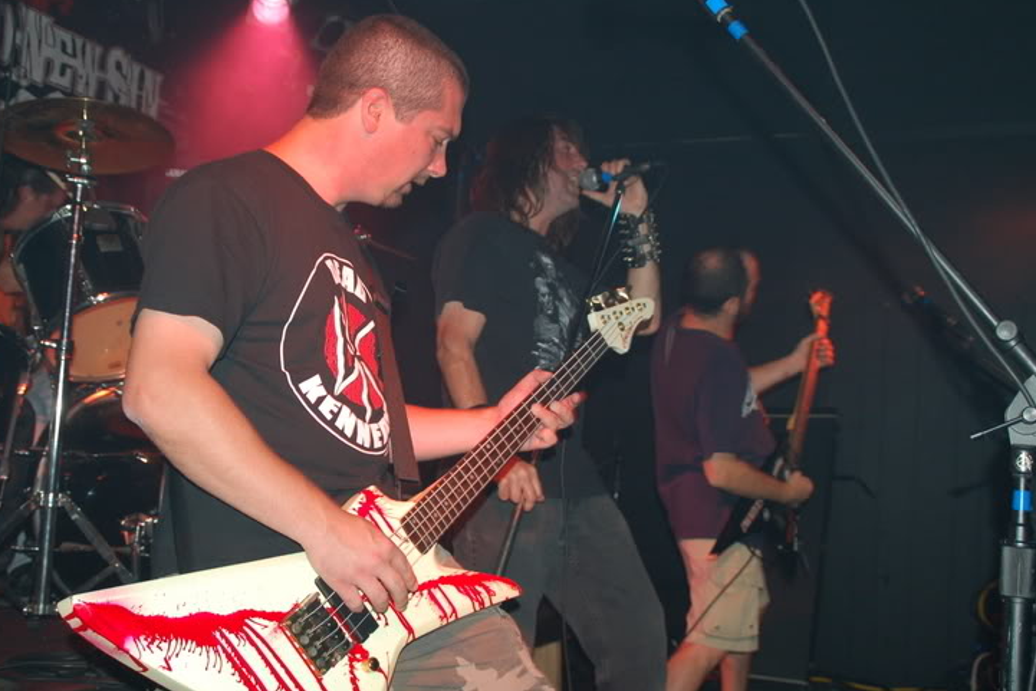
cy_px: 352
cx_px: 487
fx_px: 1196
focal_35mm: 42
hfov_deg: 46.8
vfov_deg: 32.2
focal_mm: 25
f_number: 4
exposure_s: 1/60
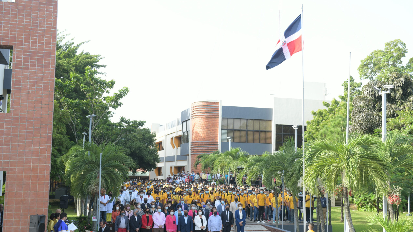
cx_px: 207
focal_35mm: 51
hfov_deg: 40.6
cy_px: 125
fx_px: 559
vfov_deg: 23.5
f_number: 4
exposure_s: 1/400
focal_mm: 48
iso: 250
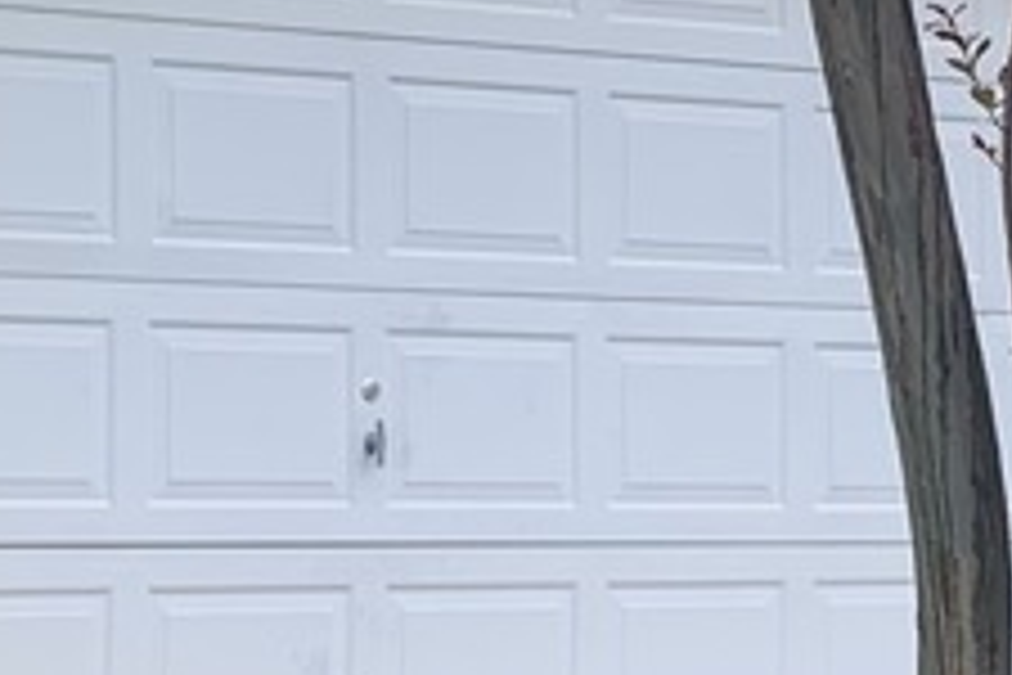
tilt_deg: +2.7
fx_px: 4863
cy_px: 360
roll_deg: +0.4
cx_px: 765
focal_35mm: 173
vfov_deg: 7.9
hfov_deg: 11.8
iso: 25
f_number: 1.8
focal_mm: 4.25
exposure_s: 1/121
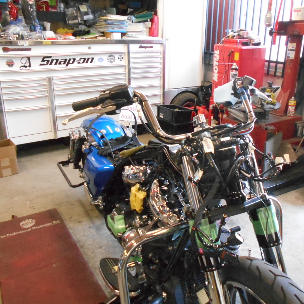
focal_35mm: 31
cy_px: 152
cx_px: 184
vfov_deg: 52.5
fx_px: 308
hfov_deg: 52.1
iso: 800
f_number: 3.2
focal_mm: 4.6
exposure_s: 1/60
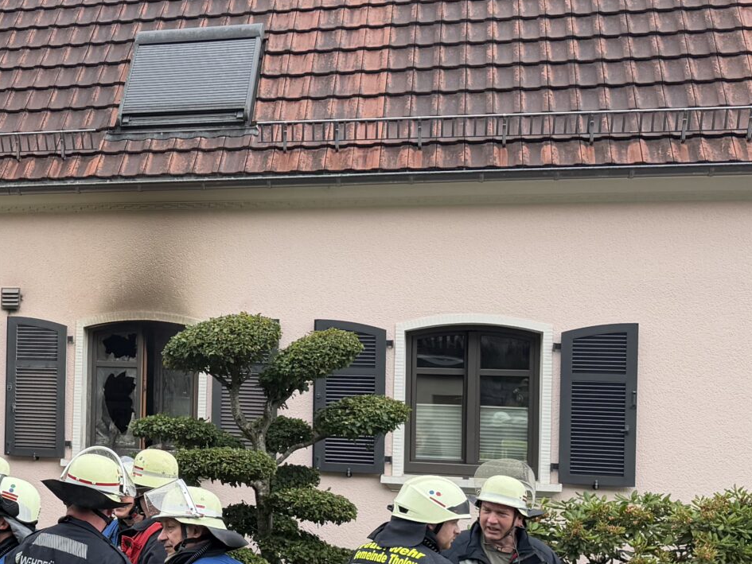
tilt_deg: -0.1
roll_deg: -1.7
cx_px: -105
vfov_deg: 22.5
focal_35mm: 65
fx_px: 1412
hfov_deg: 27.0
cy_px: 348
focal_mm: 6.76
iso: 100
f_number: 1.78
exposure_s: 1/1271
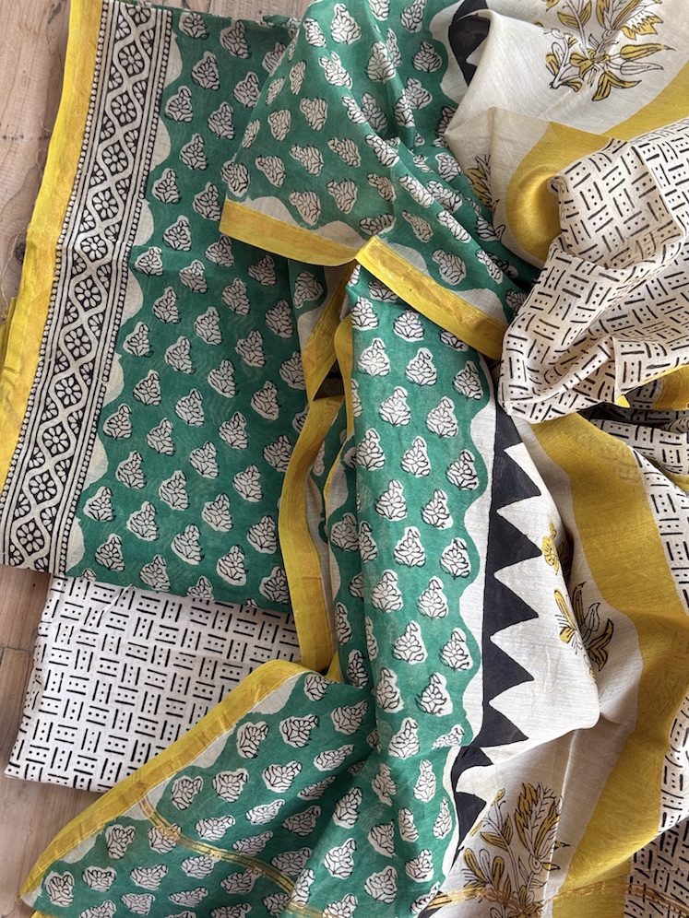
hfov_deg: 30.3
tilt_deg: -83.7
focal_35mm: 48
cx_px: 344
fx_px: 1274
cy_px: 459
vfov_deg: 39.7
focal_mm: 6.76
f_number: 1.78
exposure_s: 1/147
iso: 50
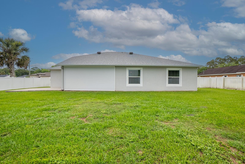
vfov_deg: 77.3
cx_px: 122
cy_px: 82
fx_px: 102
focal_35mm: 15
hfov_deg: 100.4
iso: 500
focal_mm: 10
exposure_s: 1/800
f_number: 13
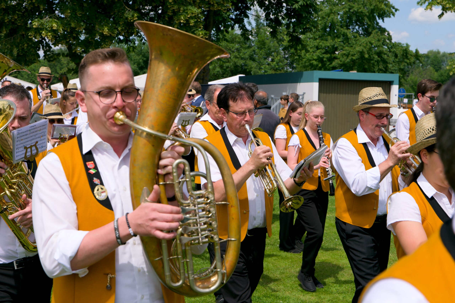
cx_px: 228
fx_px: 708
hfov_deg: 35.6
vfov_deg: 24.2
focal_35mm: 56
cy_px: 152
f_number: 8
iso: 125
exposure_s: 1/320
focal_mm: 56
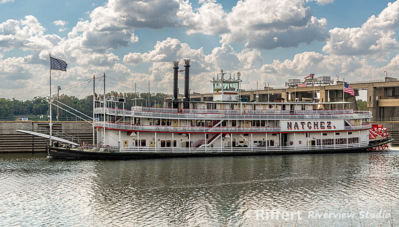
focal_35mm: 57
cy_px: 126
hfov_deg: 36.6
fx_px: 603
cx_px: 200
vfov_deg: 21.3
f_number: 8
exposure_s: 1/200
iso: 64
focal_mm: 52
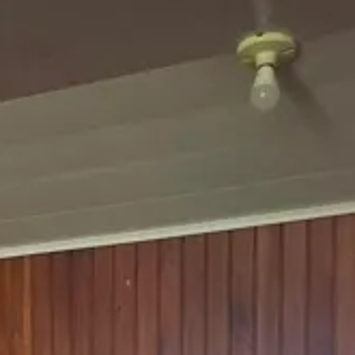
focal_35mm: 78
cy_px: 488
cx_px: 42
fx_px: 905
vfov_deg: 20.0
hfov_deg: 21.7
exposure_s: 1/60
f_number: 1.8
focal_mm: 5.54
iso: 320
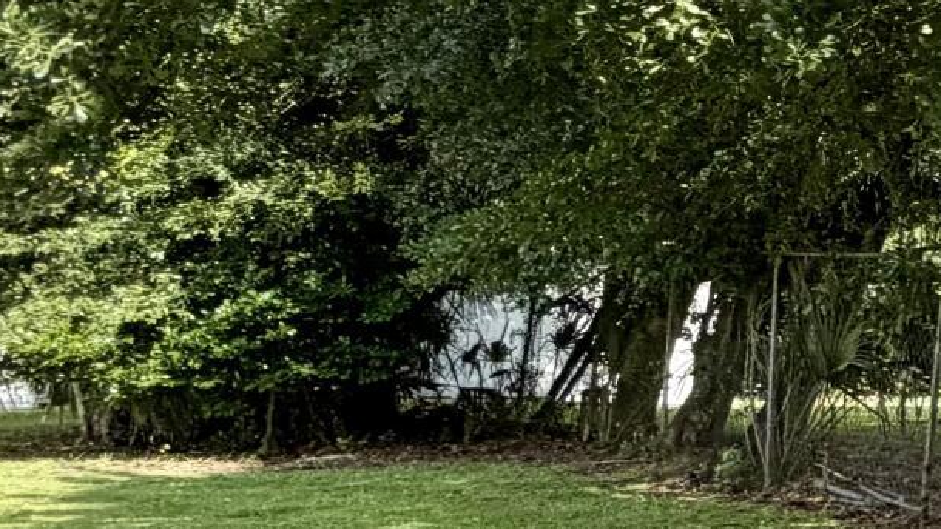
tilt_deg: +5.0
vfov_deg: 16.1
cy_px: 202
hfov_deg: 19.3
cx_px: 1791
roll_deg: -1.3
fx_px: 1871
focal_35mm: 75
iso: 64
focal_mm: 2.22
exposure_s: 1/502
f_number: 2.2
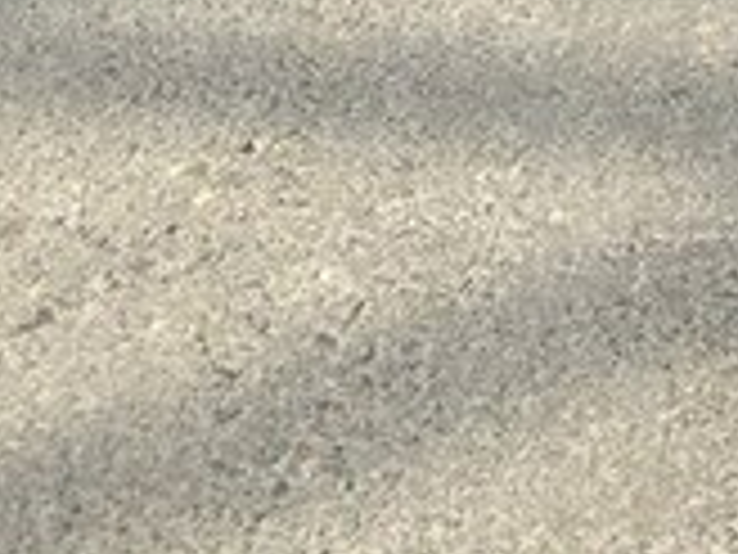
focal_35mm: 133
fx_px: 2836
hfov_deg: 14.1
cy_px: -507
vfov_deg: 10.4
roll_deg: +1.5
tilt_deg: -16.6
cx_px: 1035
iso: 50
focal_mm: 4.12
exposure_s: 1/1391
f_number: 2.4
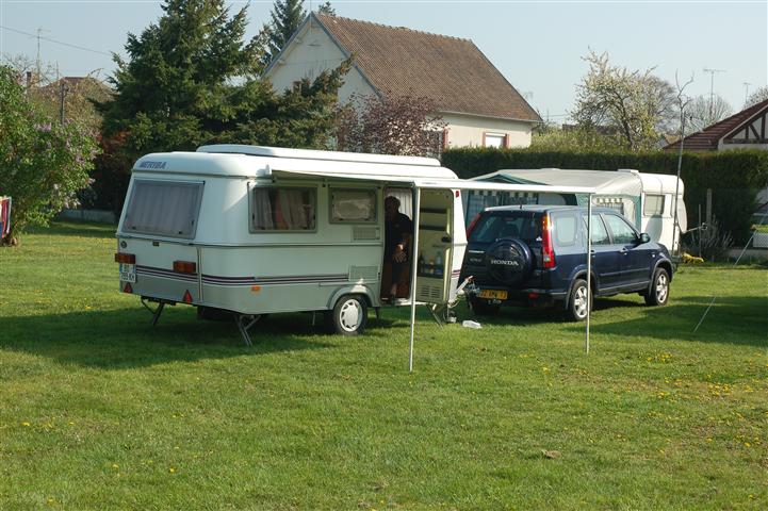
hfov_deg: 33.4
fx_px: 1279
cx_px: 384
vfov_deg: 22.6
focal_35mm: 60
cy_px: 256
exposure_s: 1/250
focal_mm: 40
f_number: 8
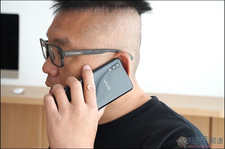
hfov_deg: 28.9
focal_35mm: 70
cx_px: 112
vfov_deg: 19.4
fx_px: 437
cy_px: 74
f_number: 8
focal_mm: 70
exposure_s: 1/400
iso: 3200
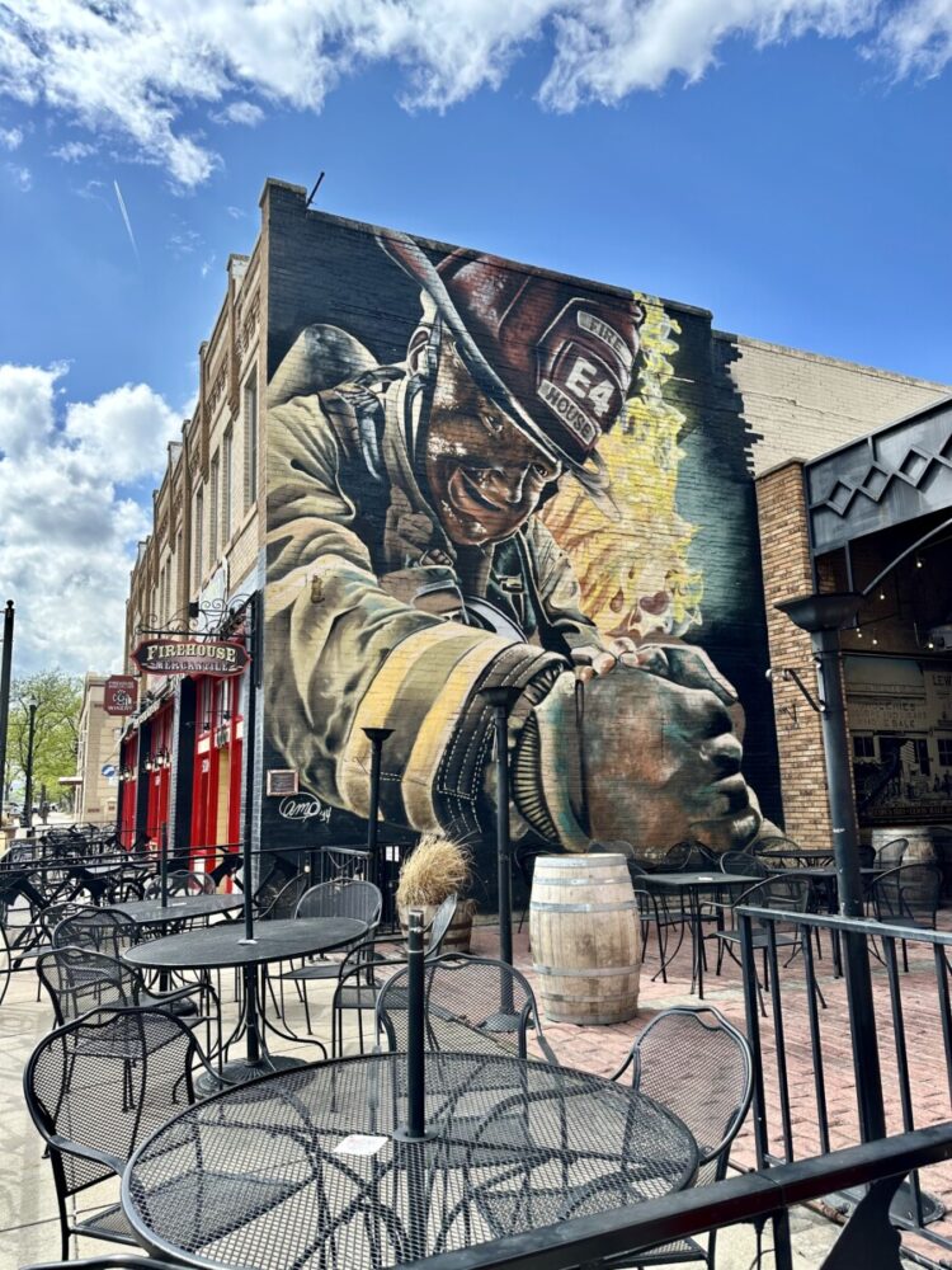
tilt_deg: +11.7
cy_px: 635
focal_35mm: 24
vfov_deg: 71.6
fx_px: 880
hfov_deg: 56.8
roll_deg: +0.9
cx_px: 476
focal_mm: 6.86
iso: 80
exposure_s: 1/2732
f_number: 1.78
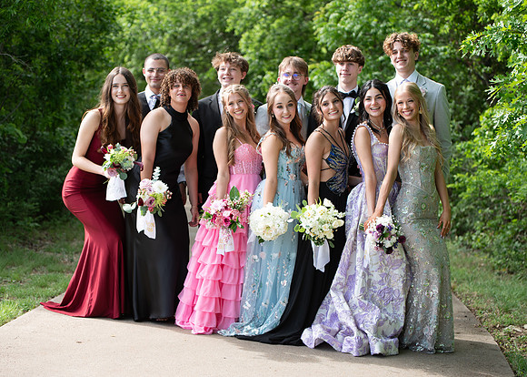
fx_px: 1151
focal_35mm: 77
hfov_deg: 25.8
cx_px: 259
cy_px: 190
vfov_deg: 18.6
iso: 100
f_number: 2.8
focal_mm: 70
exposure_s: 1/400
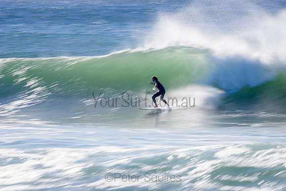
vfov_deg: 2.6
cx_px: 149
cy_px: 93
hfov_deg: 3.9
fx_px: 4164
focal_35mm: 524
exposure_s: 1/20
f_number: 10
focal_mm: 500
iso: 31
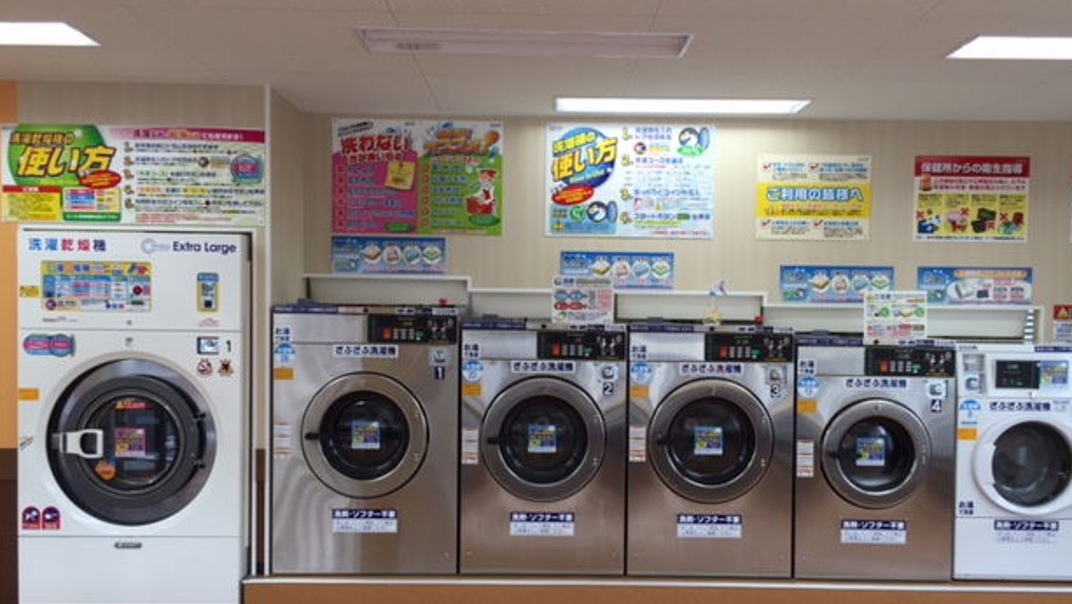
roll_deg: -0.9
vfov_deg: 35.6
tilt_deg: -2.6
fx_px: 938
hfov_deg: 59.5
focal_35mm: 33
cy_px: 340
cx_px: 551
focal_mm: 4.15
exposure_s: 1/60
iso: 40
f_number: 2.2
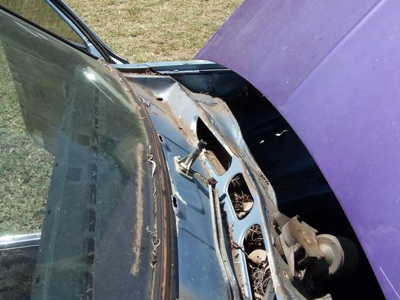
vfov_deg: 32.9
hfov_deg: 42.8
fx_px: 508
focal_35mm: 44
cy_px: 150
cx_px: 230
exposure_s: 1/750
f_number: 4
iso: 80
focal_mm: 6.3
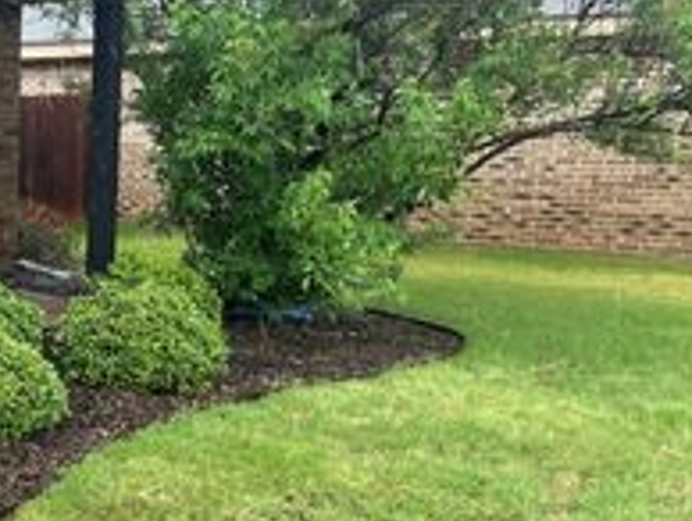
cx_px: -168
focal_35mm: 67
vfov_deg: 21.9
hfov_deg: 25.5
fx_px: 1341
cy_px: 319
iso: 50
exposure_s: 1/358
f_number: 1.6
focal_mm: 5.1
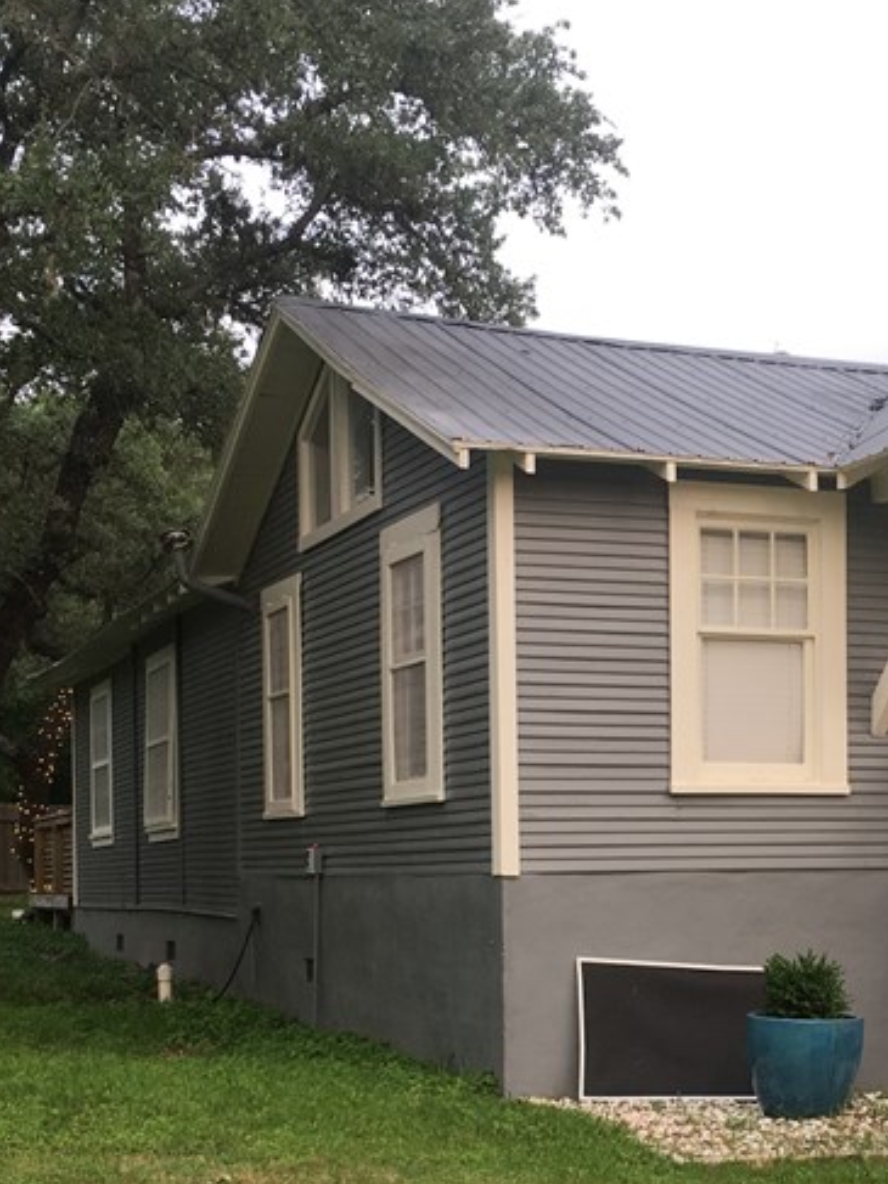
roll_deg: +1.3
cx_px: 708
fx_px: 2087
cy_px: 844
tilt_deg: +0.8
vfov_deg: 31.3
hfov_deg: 23.7
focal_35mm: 61
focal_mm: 4.15
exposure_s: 1/60
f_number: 2.2
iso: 32
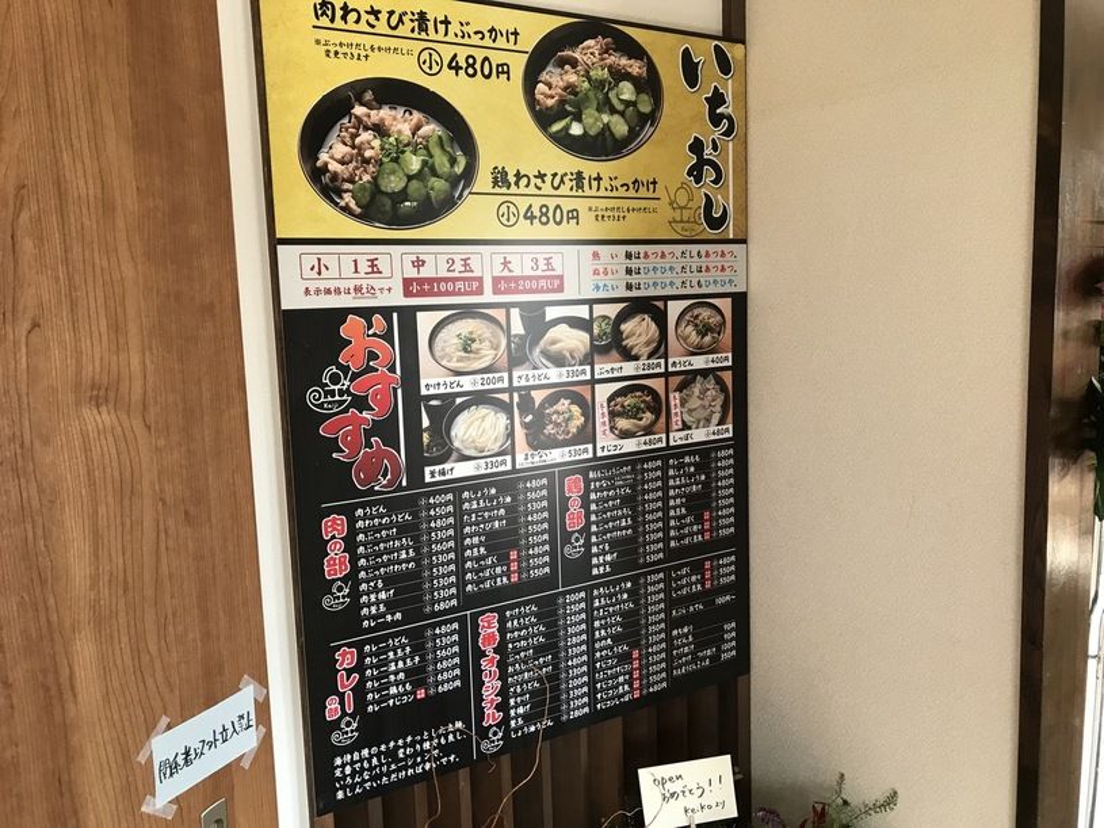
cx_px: 552
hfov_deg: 63.5
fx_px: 893
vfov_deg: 49.7
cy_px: 414
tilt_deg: -6.1
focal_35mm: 28
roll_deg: +2.3
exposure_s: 1/30
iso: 25
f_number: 1.8
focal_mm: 3.99
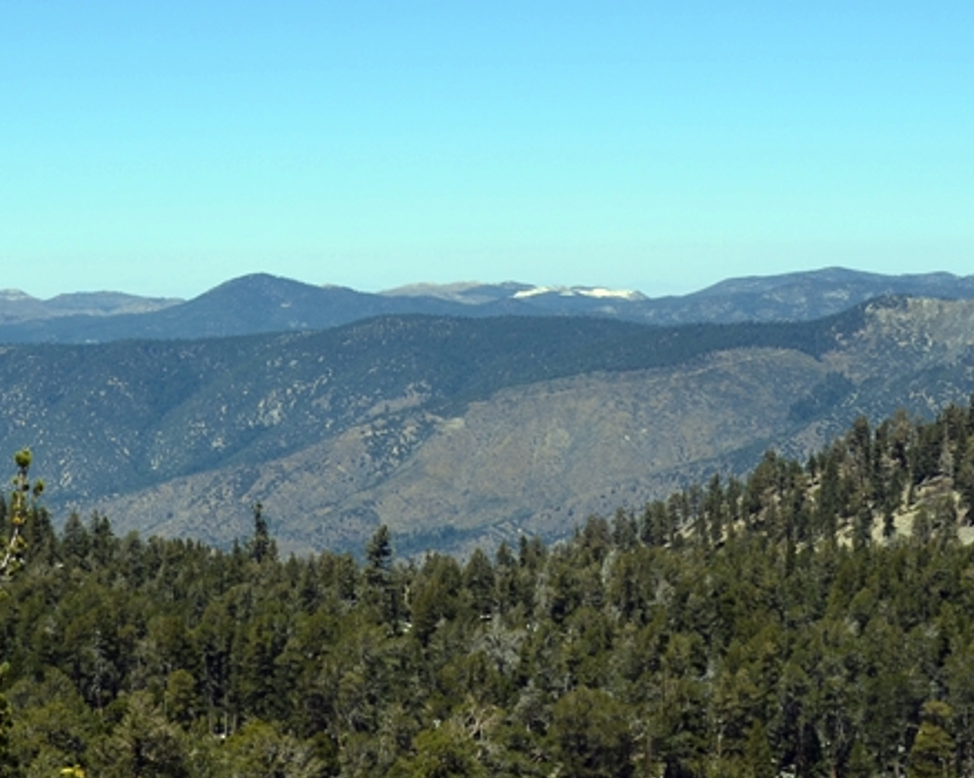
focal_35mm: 77
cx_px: 569
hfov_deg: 24.7
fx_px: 2219
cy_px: 529
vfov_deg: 19.8
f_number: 9
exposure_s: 1/320
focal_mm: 30
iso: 100
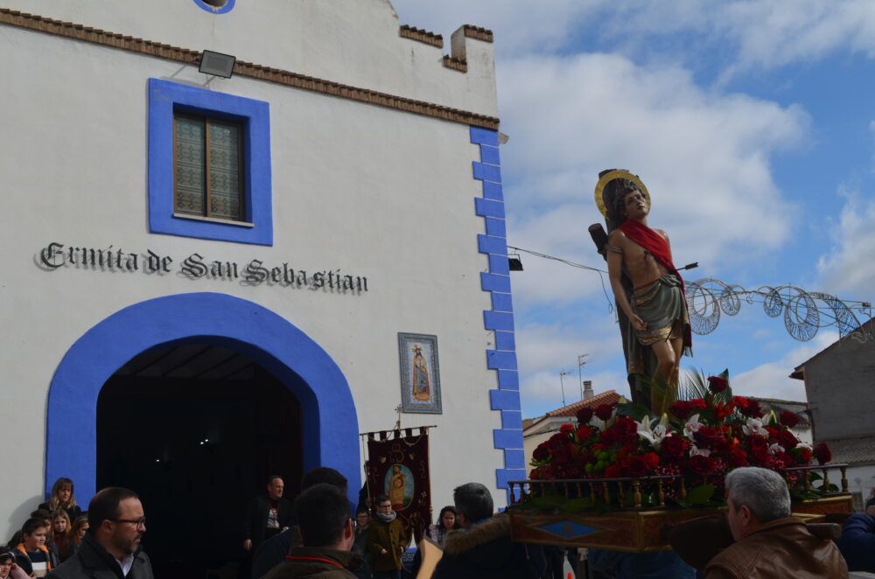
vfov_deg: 30.7
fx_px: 1055
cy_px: 290
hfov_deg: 45.0
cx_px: 438
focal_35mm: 44
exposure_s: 1/320
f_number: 9
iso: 100
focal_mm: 29
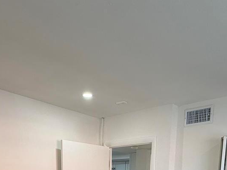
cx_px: 124
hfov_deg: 44.7
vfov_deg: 26.8
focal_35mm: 42
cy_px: 241
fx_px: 275
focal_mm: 2.22
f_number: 2.2
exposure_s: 1/120
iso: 125
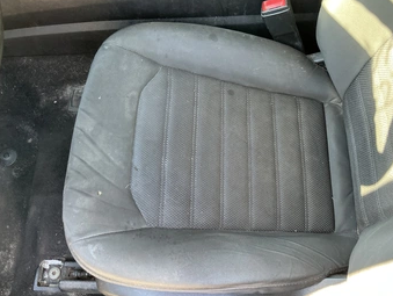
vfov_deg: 43.0
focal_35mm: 33
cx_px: 202
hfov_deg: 55.3
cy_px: 159
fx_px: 375
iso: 125
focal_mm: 3
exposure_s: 1/60
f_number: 1.8
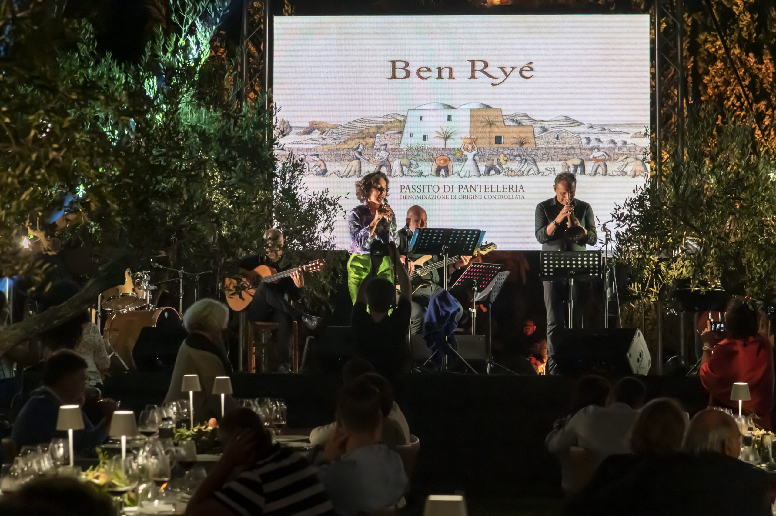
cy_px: 258
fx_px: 2154
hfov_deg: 20.4
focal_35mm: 100
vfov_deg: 13.7
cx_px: 388
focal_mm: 100
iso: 8000
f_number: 5.6
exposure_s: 1/500
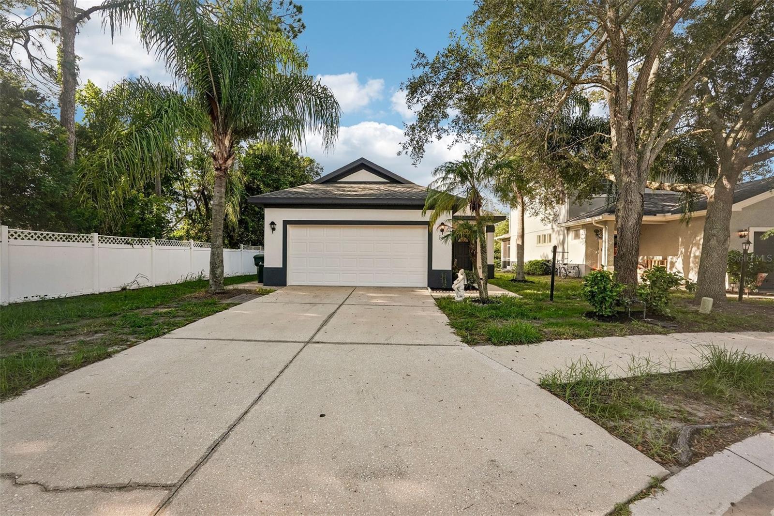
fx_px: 344
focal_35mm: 16
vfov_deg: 73.7
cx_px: 387
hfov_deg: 96.7
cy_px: 258
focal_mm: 16
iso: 400
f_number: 8
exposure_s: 1/320
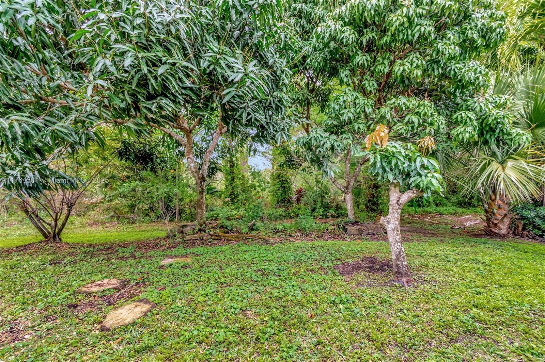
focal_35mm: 15
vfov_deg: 77.2
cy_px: 181
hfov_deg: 100.4
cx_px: 272
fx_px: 227
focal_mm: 10
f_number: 8
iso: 640
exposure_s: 1/100
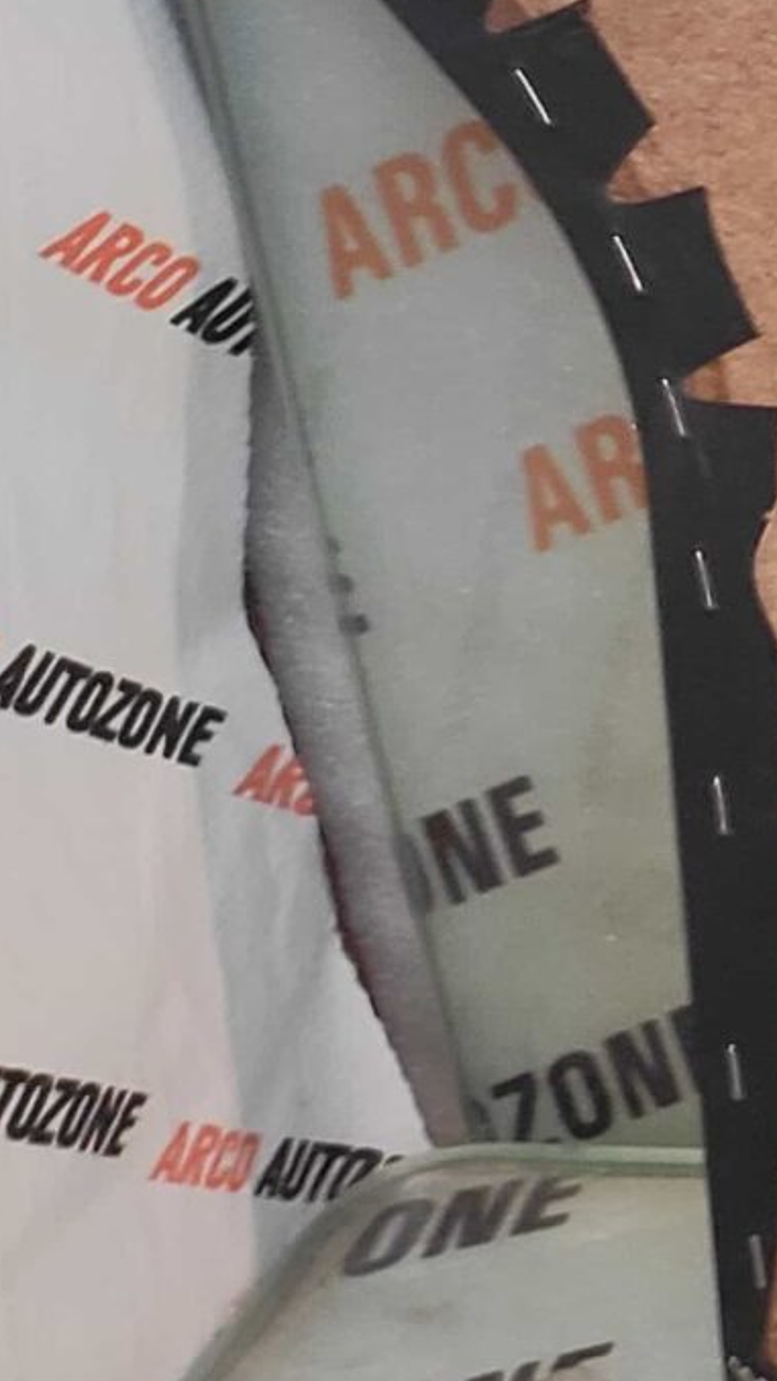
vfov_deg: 29.7
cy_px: 341
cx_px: 2531
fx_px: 2563
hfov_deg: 10.3
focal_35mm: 70
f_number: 1.79
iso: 211
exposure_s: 1/33
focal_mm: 4.74
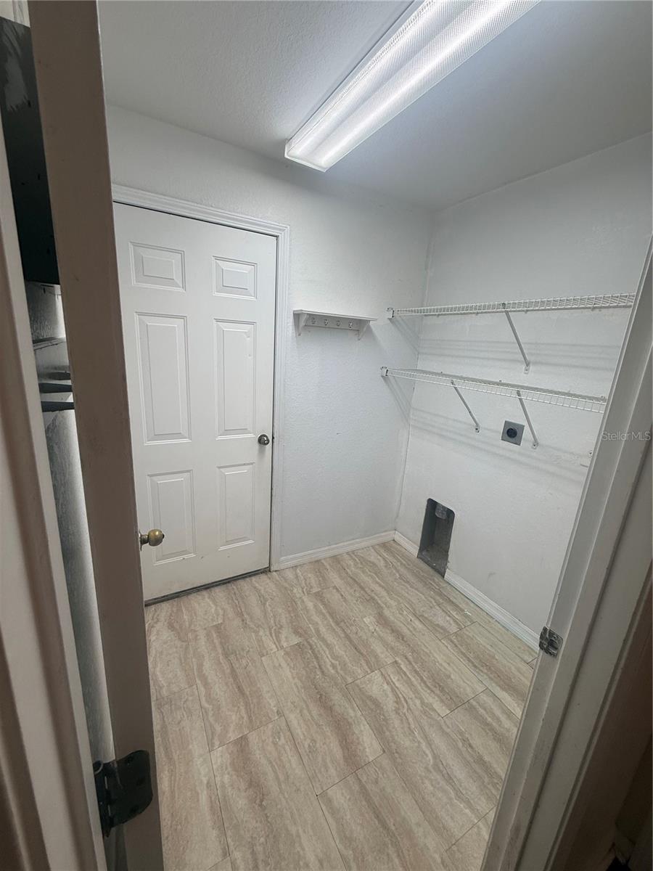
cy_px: 436
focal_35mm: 14
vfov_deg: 102.1
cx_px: 326
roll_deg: -4.0
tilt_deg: -13.8
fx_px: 352
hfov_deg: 85.7
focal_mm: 2.22
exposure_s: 1/120
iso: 80
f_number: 2.2
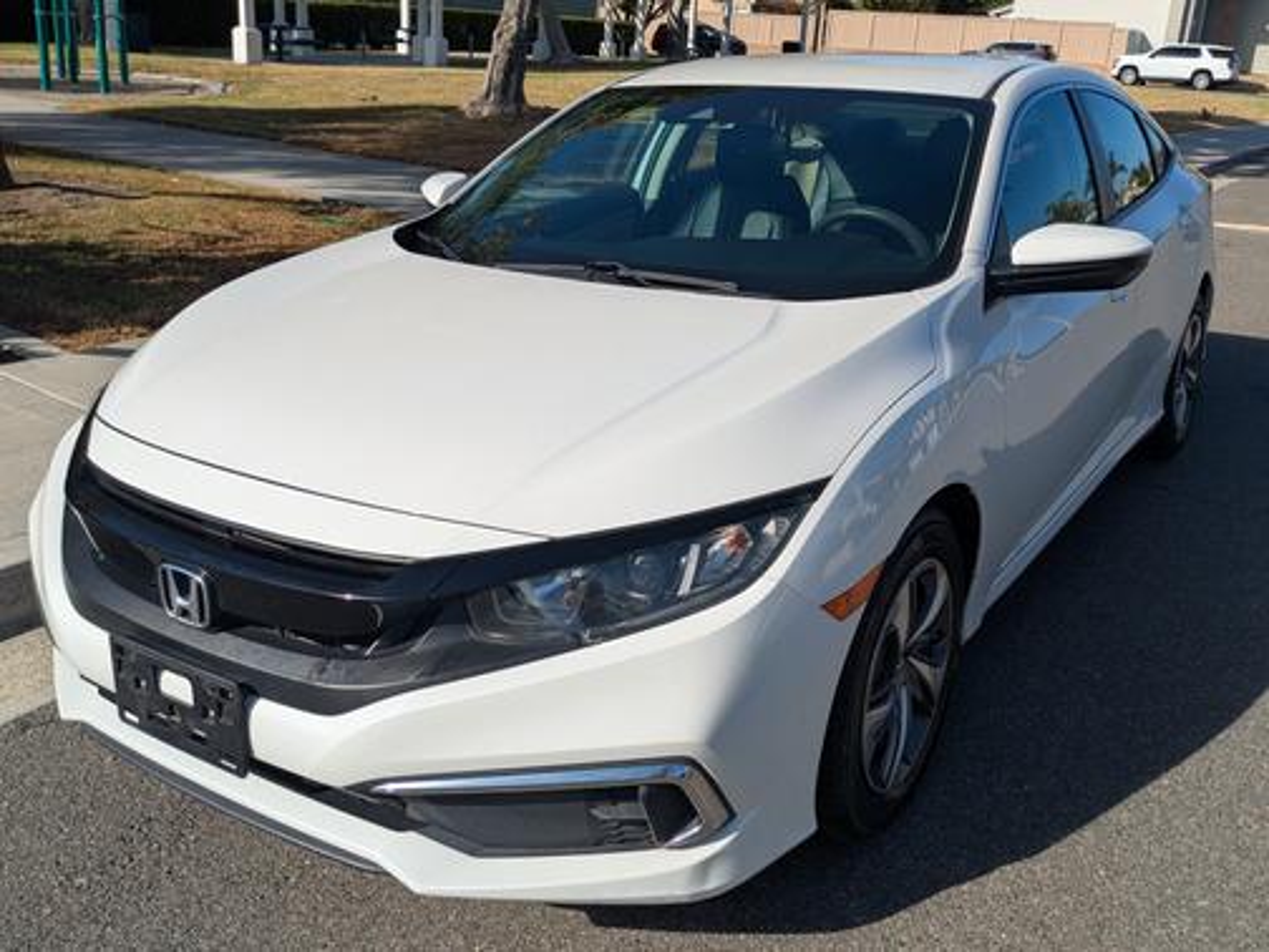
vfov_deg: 54.9
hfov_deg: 69.4
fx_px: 916
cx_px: 634
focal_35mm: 25
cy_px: 476
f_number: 1.89
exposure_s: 1/2632
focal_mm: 5.43
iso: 42
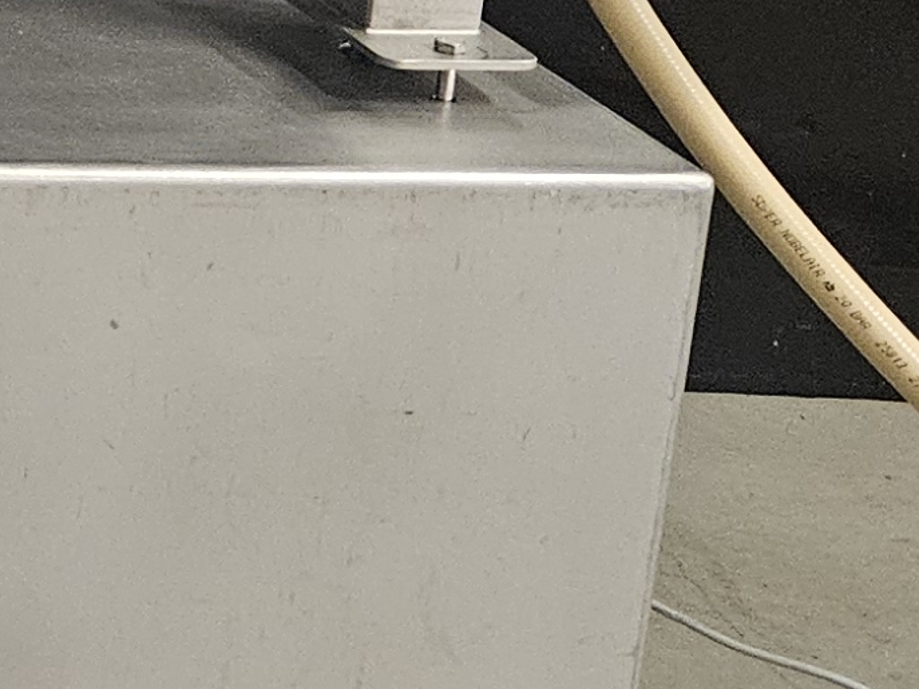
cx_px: -1397
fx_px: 3557
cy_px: -429
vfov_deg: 10.6
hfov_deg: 11.6
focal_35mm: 134
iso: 500
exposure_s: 1/100
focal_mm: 5.4
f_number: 1.8
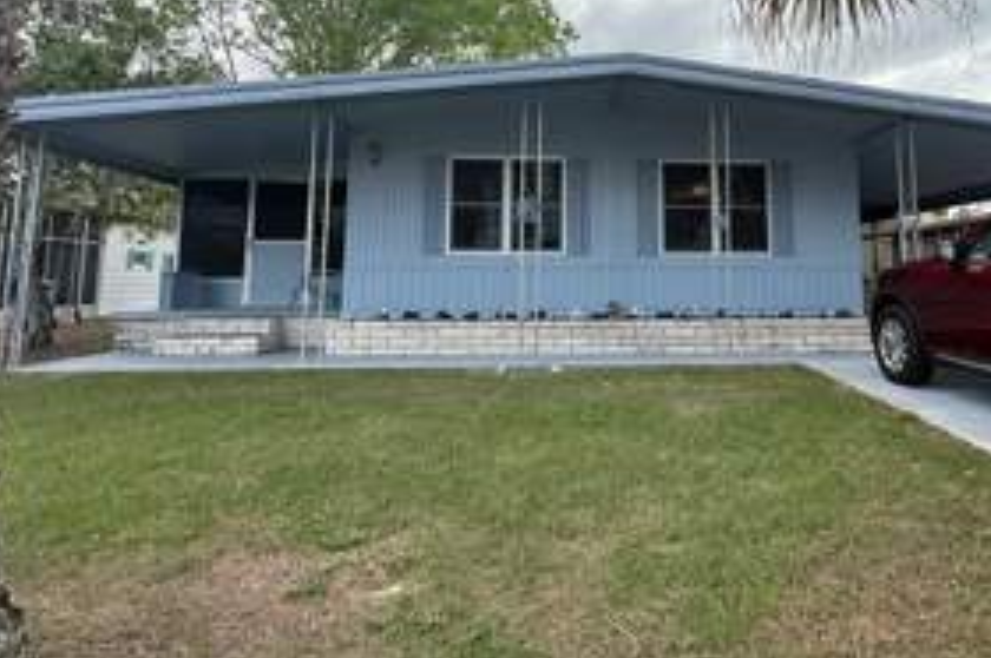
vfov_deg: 49.9
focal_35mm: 25
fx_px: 687
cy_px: 202
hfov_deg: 70.6
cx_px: 609
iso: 64
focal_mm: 2.22
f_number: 2.2
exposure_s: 1/985
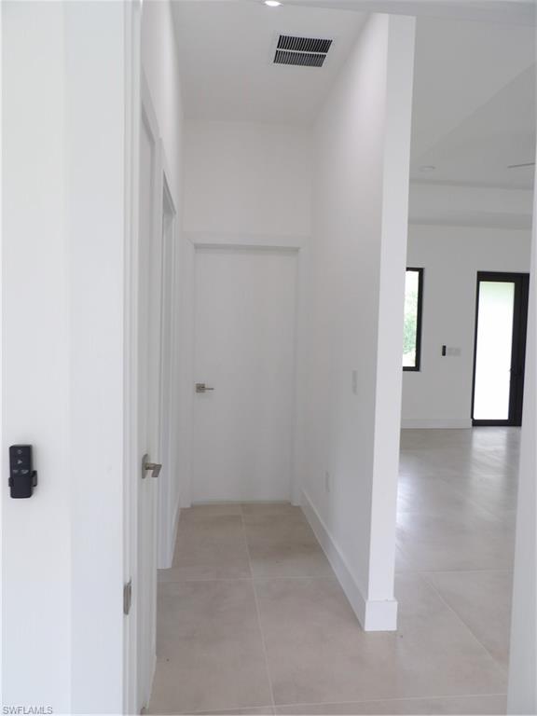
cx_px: 268
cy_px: 358
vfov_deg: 71.6
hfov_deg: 56.8
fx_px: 496
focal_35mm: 24
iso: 100
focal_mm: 4.3
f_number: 3.2
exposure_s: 1/33
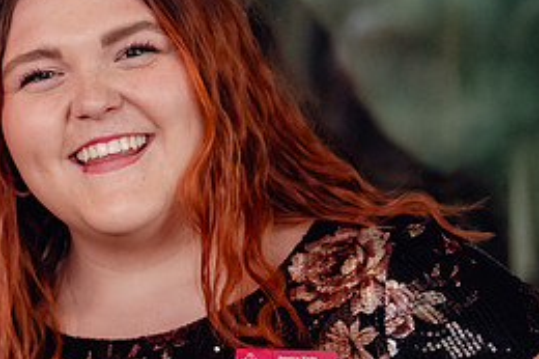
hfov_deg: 8.6
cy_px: 139
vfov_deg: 5.8
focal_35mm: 238
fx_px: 3561
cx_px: -46
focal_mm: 86
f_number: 3.2
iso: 5000
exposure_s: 1/640
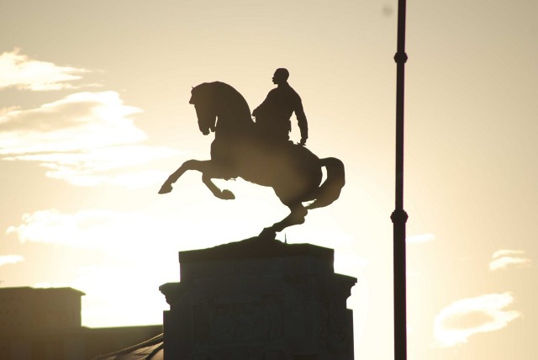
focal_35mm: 330
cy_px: 180
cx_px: 269
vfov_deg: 4.2
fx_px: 4936
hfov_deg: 6.2
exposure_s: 1/2000
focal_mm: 220
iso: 100
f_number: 5.6
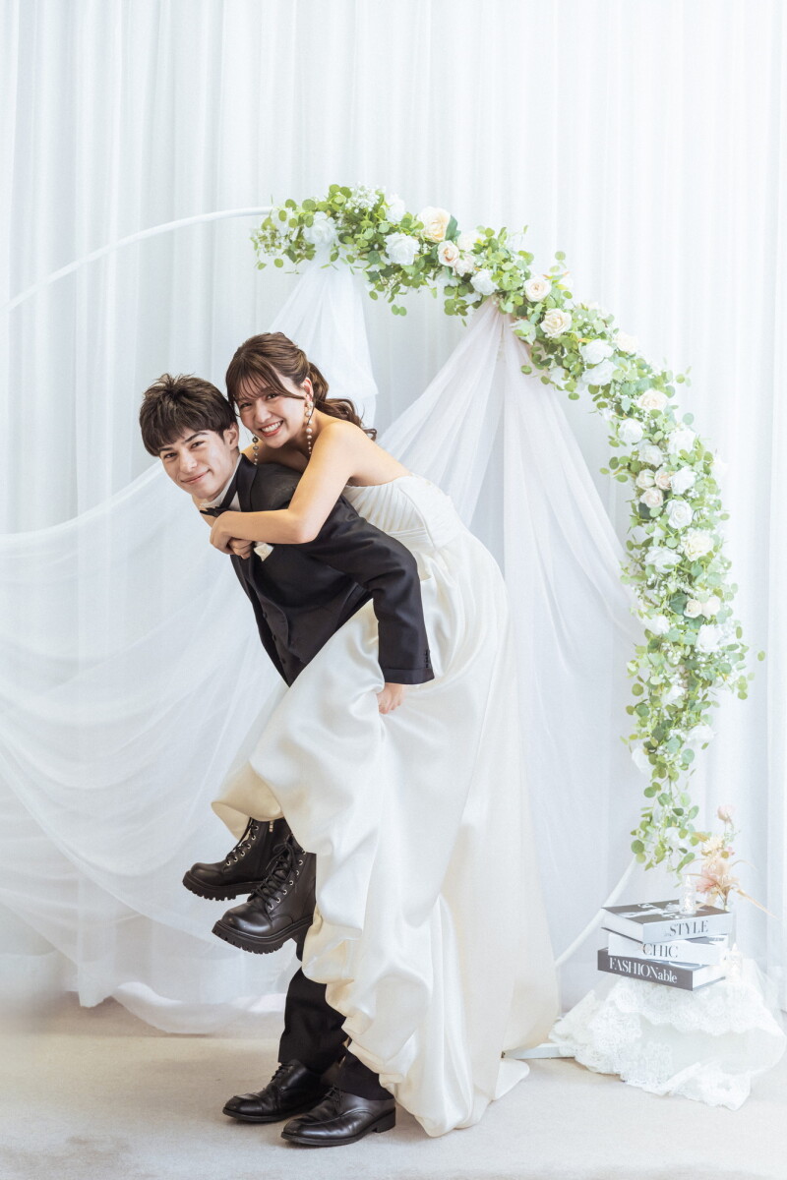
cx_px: 394
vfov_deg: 28.8
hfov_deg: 19.5
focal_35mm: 70
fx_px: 2295
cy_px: 590
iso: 500
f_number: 2.8
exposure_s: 1/100
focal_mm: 70
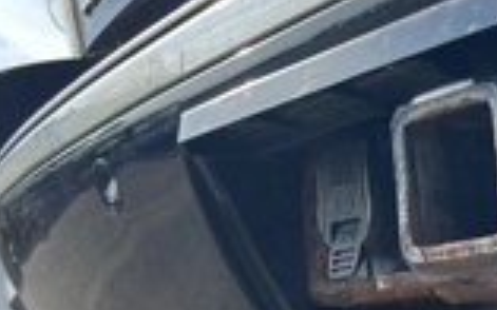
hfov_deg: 27.7
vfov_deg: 18.5
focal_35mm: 70
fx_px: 948
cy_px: 209
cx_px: 494
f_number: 1.6
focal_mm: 5.1
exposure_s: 1/1422
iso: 50
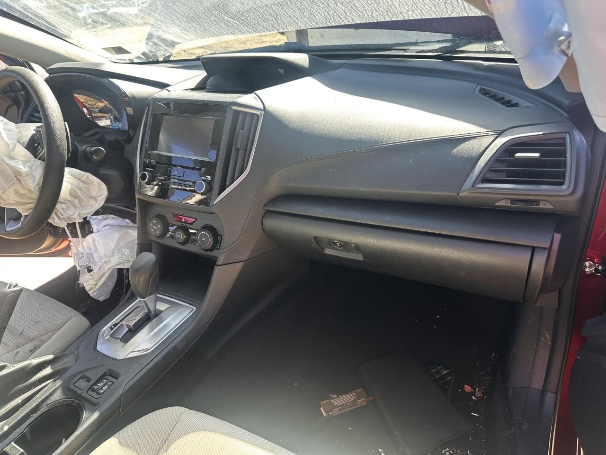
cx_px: 303
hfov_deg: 71.6
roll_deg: +4.3
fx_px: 420
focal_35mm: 24
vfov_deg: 56.8
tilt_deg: -28.4
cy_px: 228
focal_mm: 6.86
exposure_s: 1/260
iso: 80
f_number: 1.78
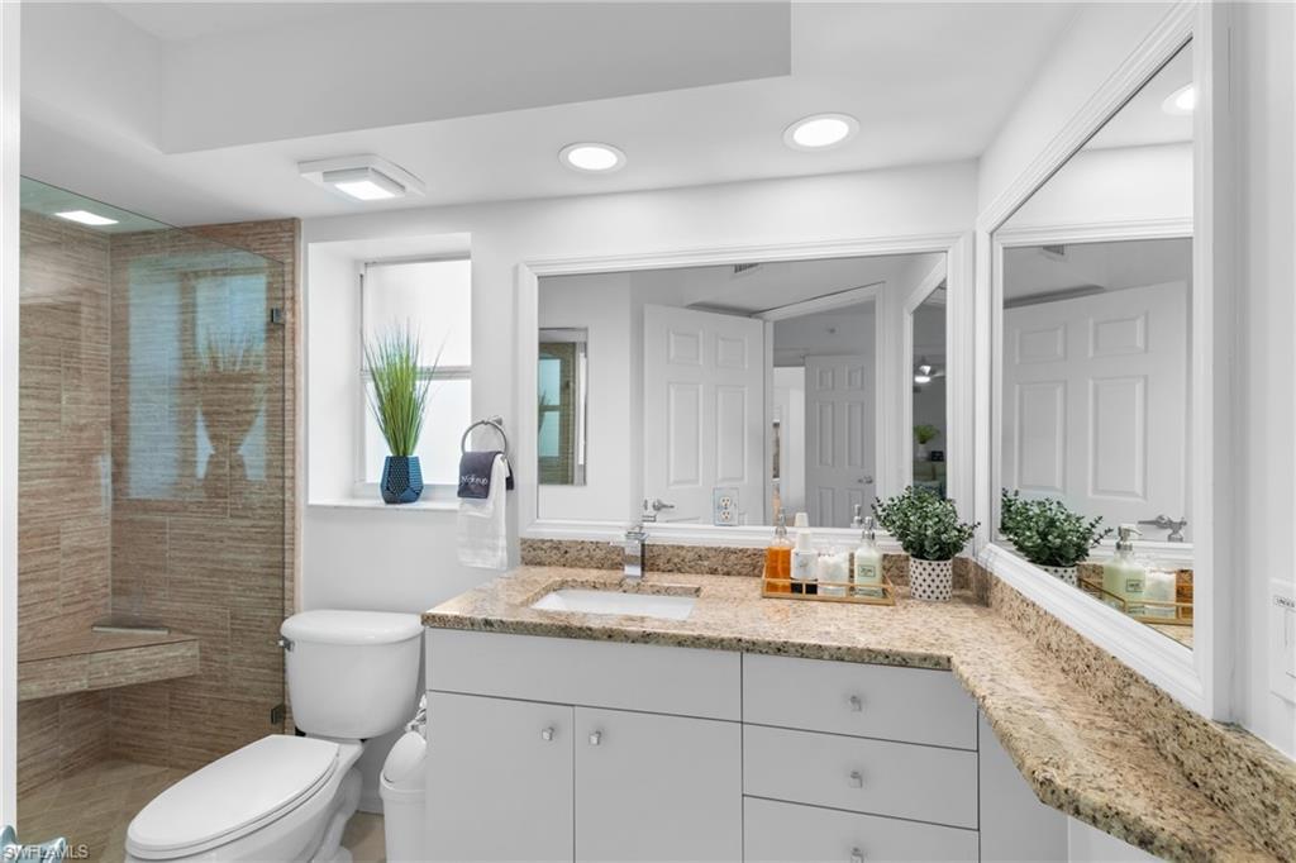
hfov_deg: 96.8
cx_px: 648
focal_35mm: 16
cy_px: 432
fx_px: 576
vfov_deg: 73.7
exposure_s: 1/6
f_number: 9
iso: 640
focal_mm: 16
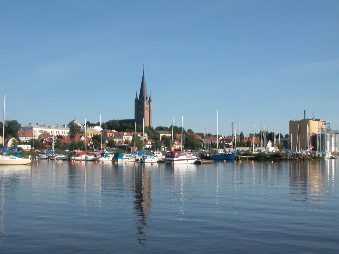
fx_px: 529
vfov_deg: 27.0
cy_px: 127
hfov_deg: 35.5
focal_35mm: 54
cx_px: 170
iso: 100
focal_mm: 8.2
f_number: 5.4
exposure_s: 1/561
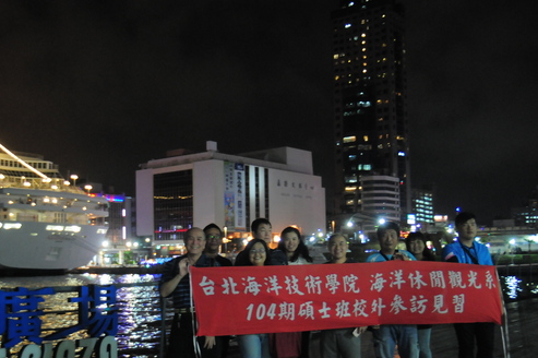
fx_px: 668
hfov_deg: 43.5
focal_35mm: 45
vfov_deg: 29.9
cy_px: 228
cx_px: 200
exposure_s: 1/25
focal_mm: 21
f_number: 2.8
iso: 1600
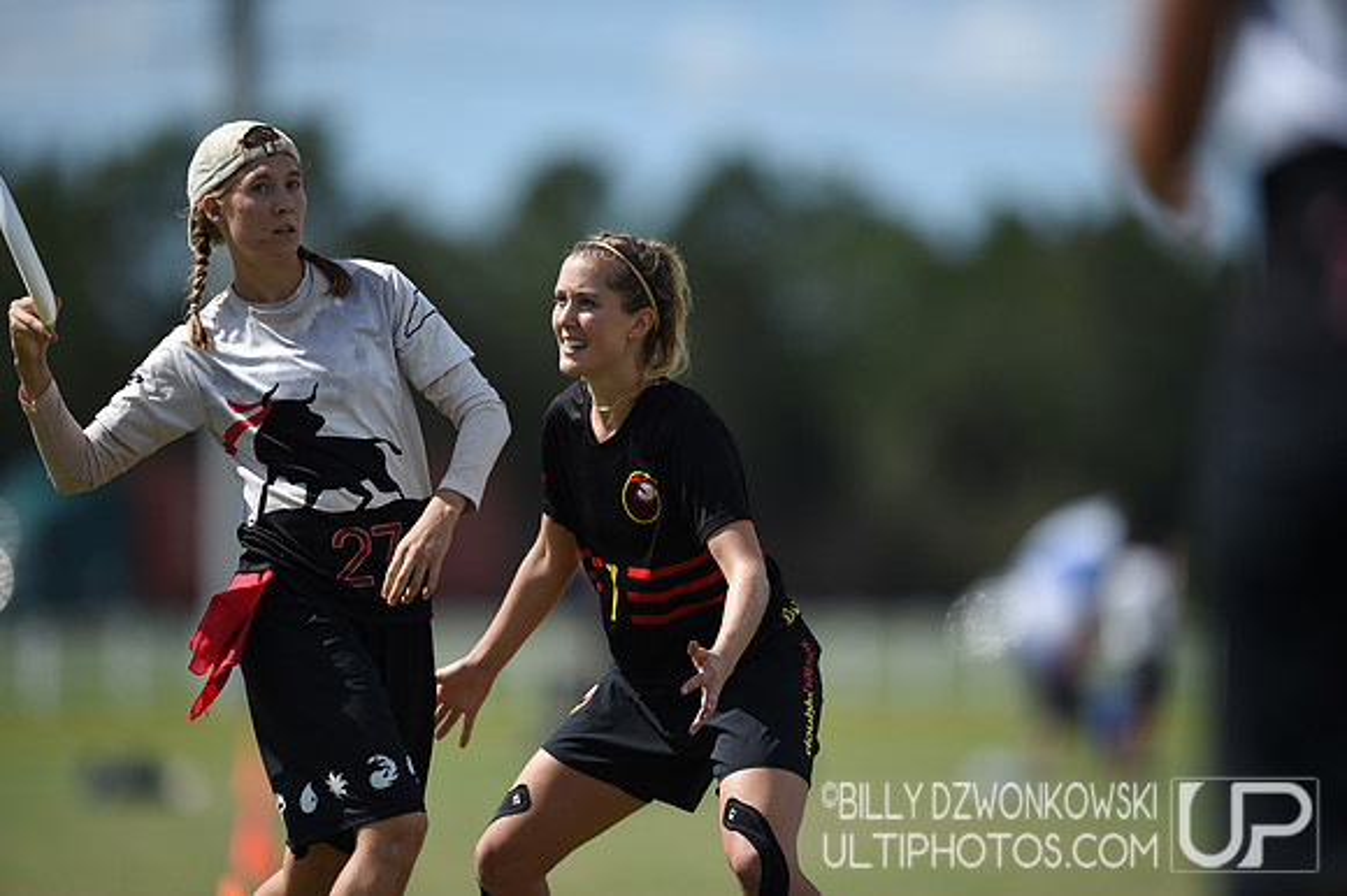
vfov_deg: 3.4
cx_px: 674
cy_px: 448
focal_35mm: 400
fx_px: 14958
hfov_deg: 5.2
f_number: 2.8
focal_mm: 400
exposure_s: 1/5000
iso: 200
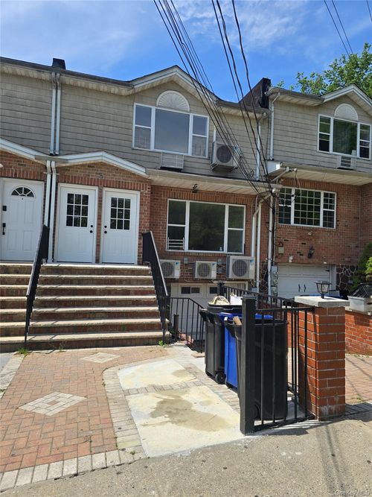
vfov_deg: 73.9
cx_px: 186
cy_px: 248
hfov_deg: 58.9
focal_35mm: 23
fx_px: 330
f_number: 1.7
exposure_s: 1/792
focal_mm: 6.3
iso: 12
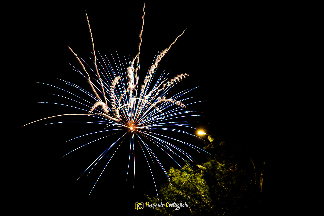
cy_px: 108
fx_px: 1080
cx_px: 162
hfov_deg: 17.1
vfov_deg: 11.4
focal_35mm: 120
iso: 100
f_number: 9
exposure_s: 3.6
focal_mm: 80
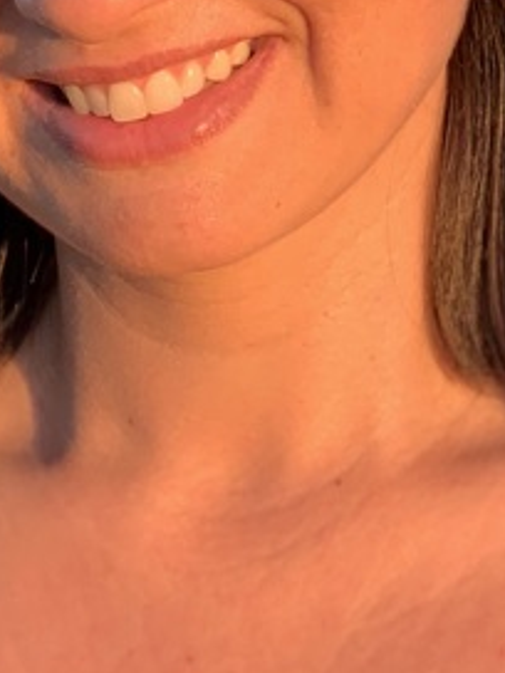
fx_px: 4454
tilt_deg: -9.2
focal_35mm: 229
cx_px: -386
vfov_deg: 8.6
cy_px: 285
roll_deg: +0.5
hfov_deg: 6.4
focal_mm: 6
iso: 16
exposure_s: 1/122
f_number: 2.4
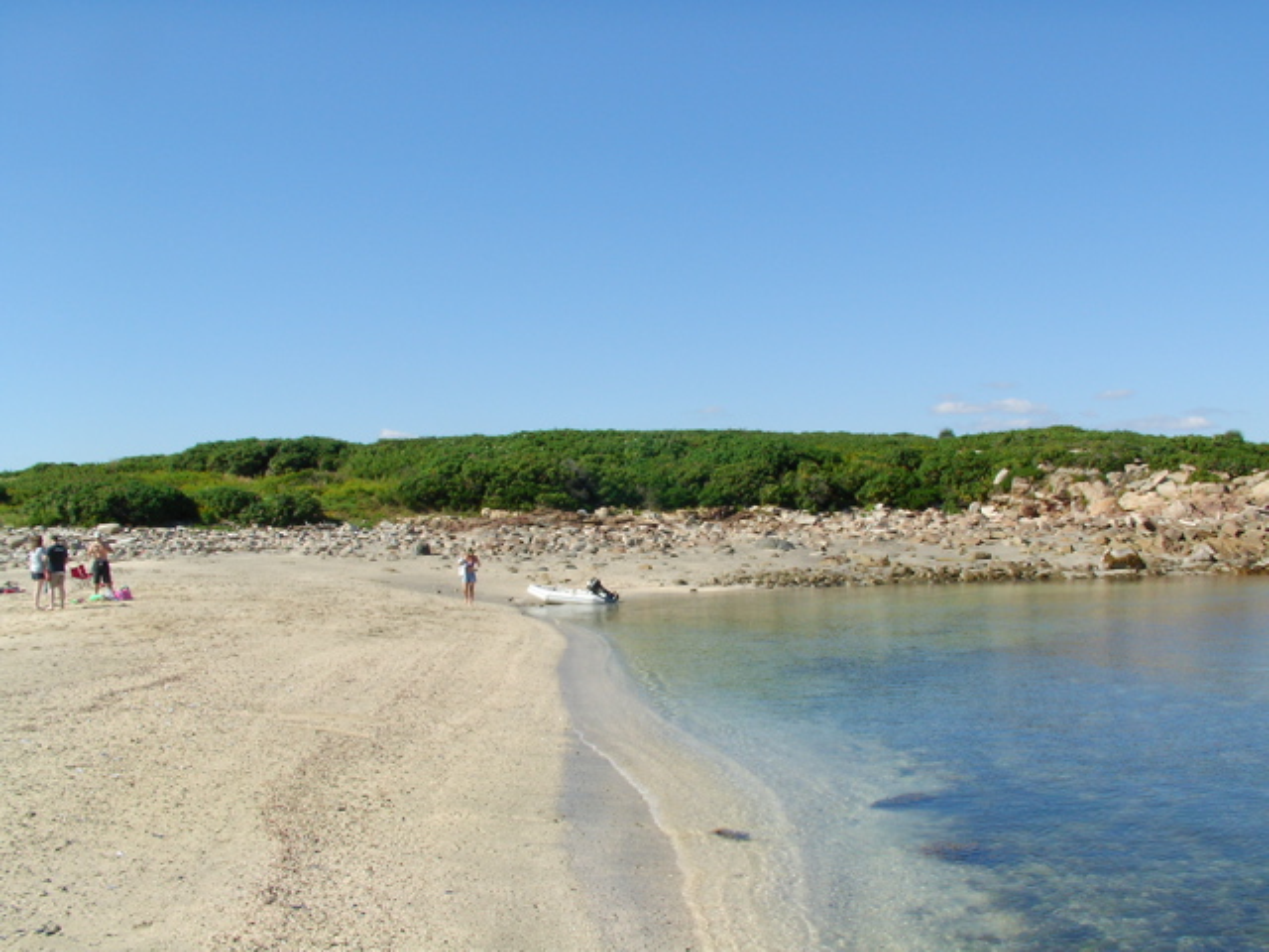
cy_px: 476
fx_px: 1393
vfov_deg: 37.7
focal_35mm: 38
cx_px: 634
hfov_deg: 49.0
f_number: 6.7
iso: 50
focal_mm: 5.8
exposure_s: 1/264
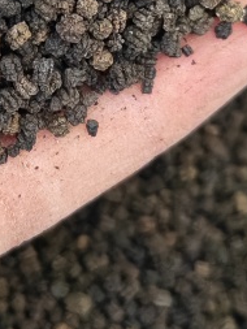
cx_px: 14
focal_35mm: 97
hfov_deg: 15.1
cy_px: 8
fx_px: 922
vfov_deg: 19.7
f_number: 1.88
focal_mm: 5.56
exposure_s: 1/116
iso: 14047
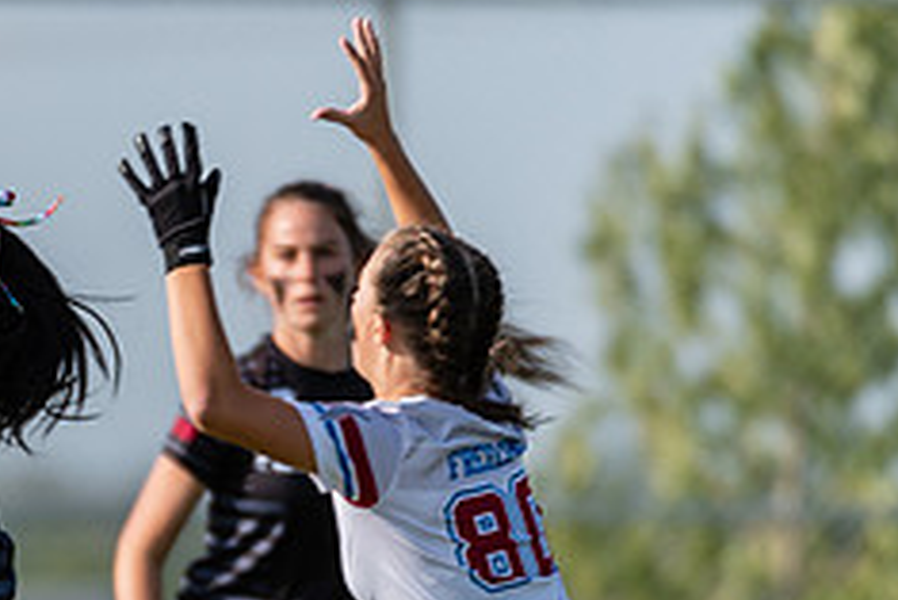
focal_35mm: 1483
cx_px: -118
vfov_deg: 0.9
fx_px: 37014
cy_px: 587
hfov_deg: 1.4
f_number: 4
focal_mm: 400
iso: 100
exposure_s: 1/1000
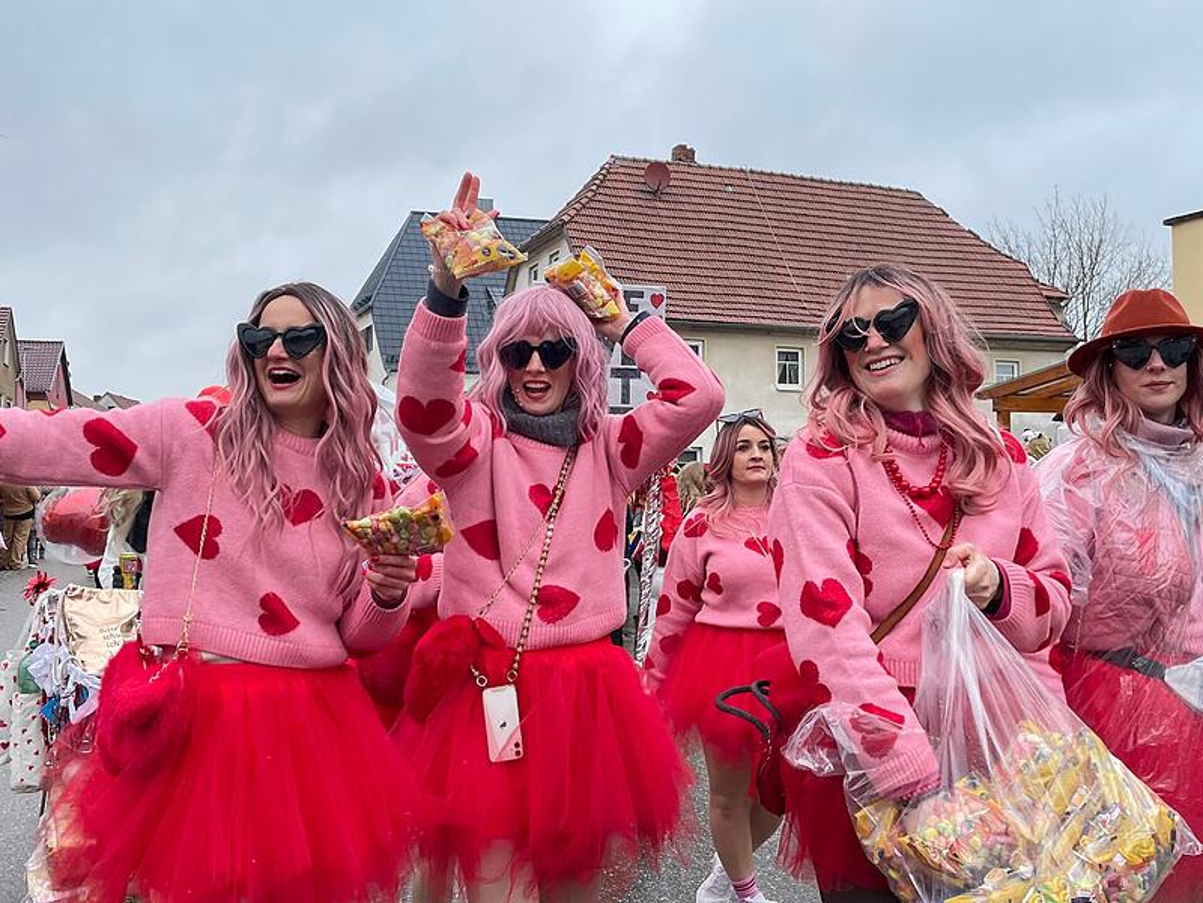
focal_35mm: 26
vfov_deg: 53.1
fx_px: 904
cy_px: 452
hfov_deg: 67.3
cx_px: 602
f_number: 1.6
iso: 32
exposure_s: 1/882
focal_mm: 4.2
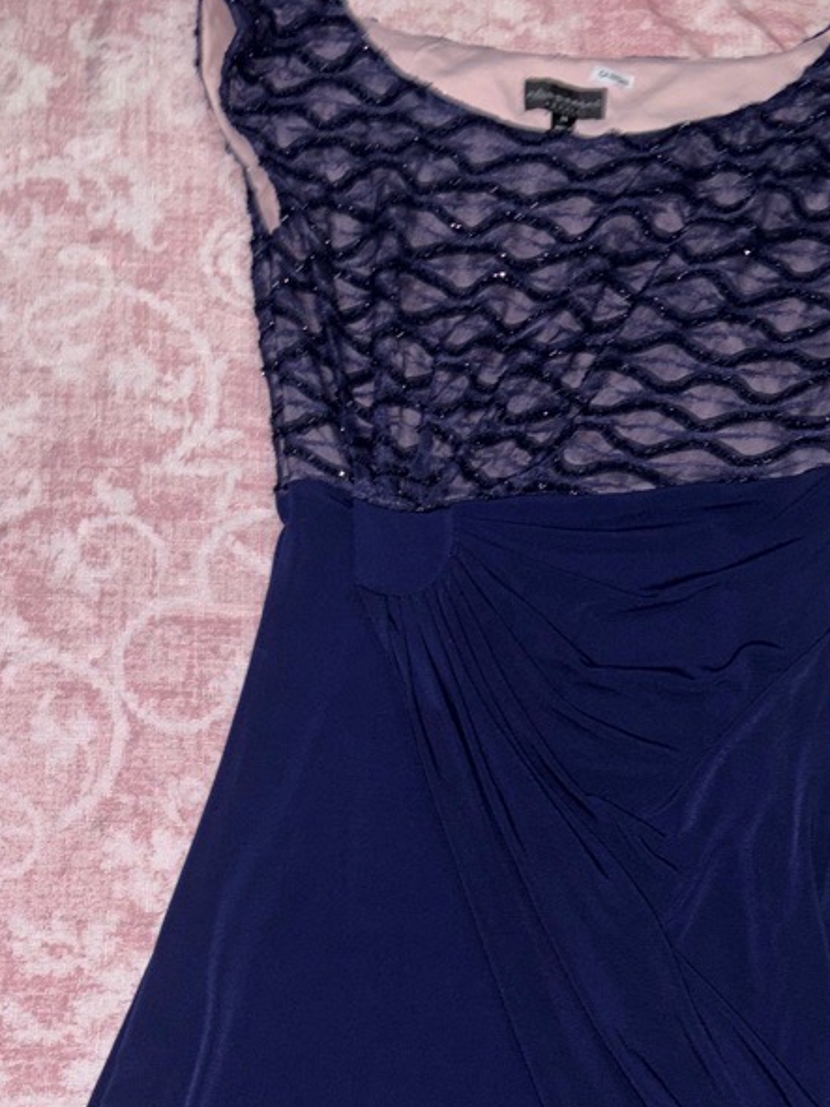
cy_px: 914
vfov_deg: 40.8
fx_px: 1407
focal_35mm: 44
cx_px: 474
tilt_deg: -78.1
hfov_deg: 32.8
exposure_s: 1/7
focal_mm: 5.96
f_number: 1.6
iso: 40
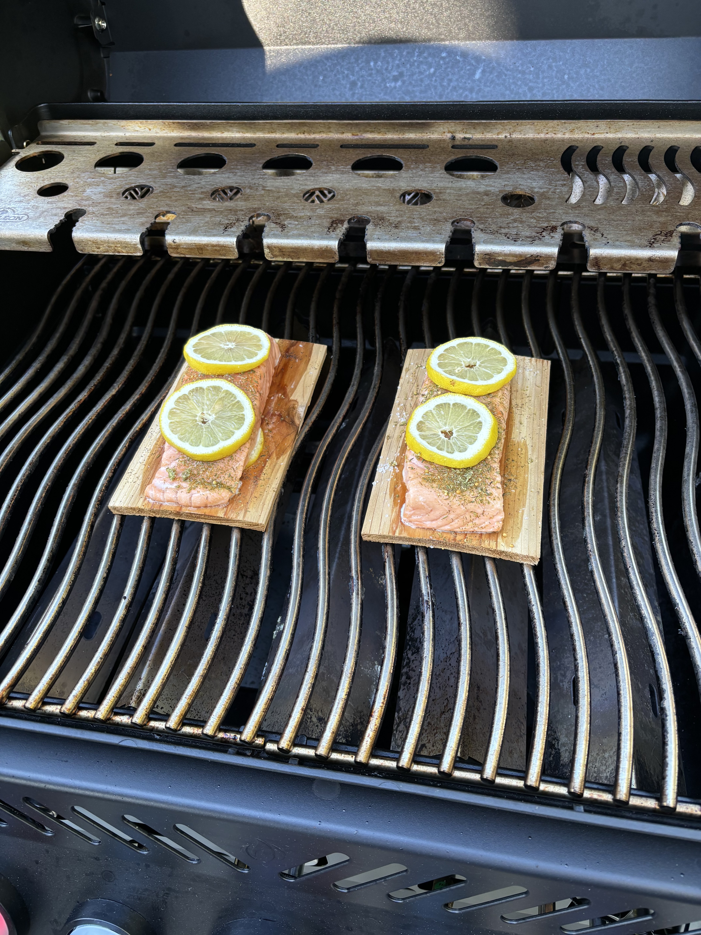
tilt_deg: -48.3
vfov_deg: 67.3
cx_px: 350
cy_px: 468
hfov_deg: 53.1
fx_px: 702
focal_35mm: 26
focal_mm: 5.96
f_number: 1.6
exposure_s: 1/121
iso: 100
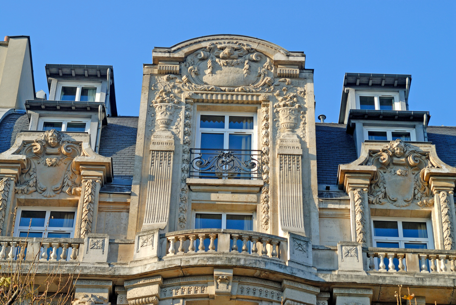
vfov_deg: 13.1
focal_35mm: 105
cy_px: 152
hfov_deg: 19.4
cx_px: 228
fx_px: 1332
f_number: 6.3
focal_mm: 70
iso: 100
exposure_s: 1/160
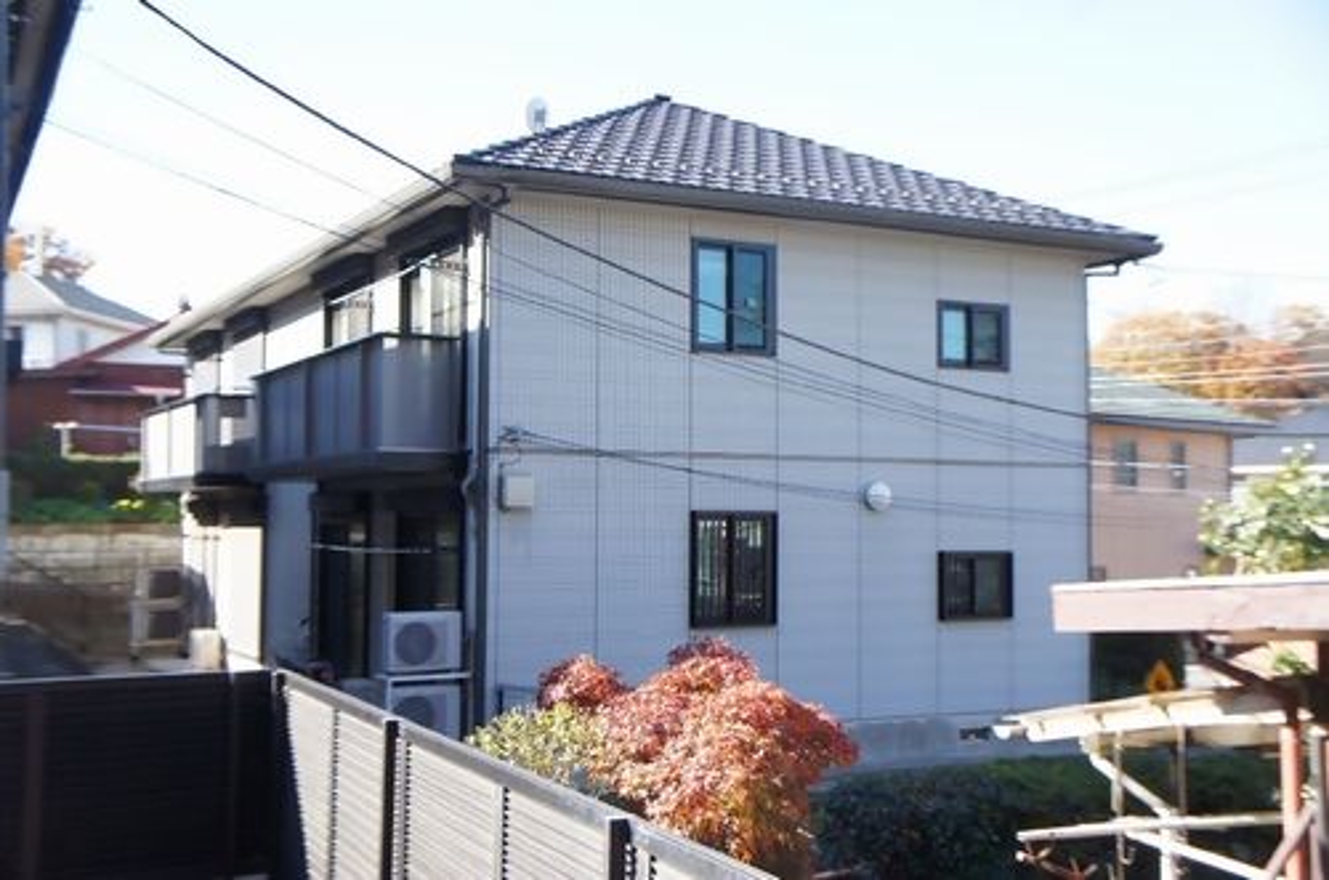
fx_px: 1547
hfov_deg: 46.5
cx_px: 664
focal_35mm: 42
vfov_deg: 31.7
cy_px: 440
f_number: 5.6
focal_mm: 28
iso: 200
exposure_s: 1/125
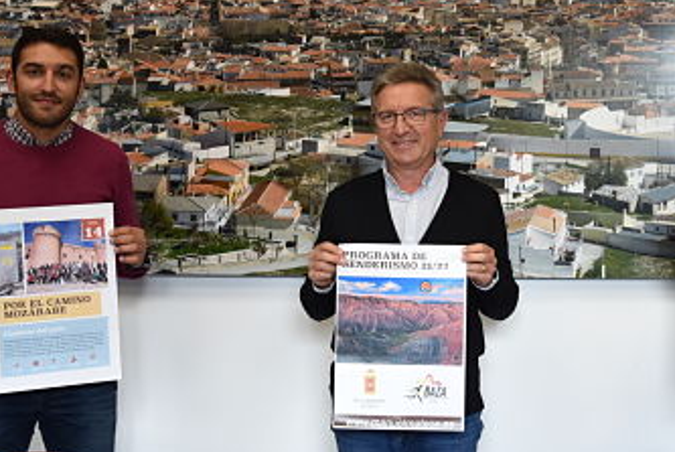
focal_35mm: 66
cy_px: 149
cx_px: 443
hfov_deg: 30.3
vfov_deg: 20.6
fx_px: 1239
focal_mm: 22
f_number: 4.5
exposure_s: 1/80
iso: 800
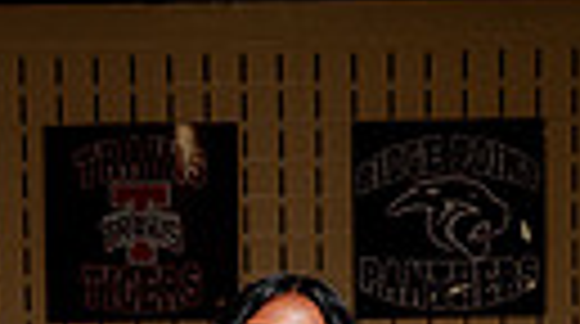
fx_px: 1857
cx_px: 202
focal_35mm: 121
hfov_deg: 17.7
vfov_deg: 8.3
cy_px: 994
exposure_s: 1/250
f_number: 5.6
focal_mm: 33
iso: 200
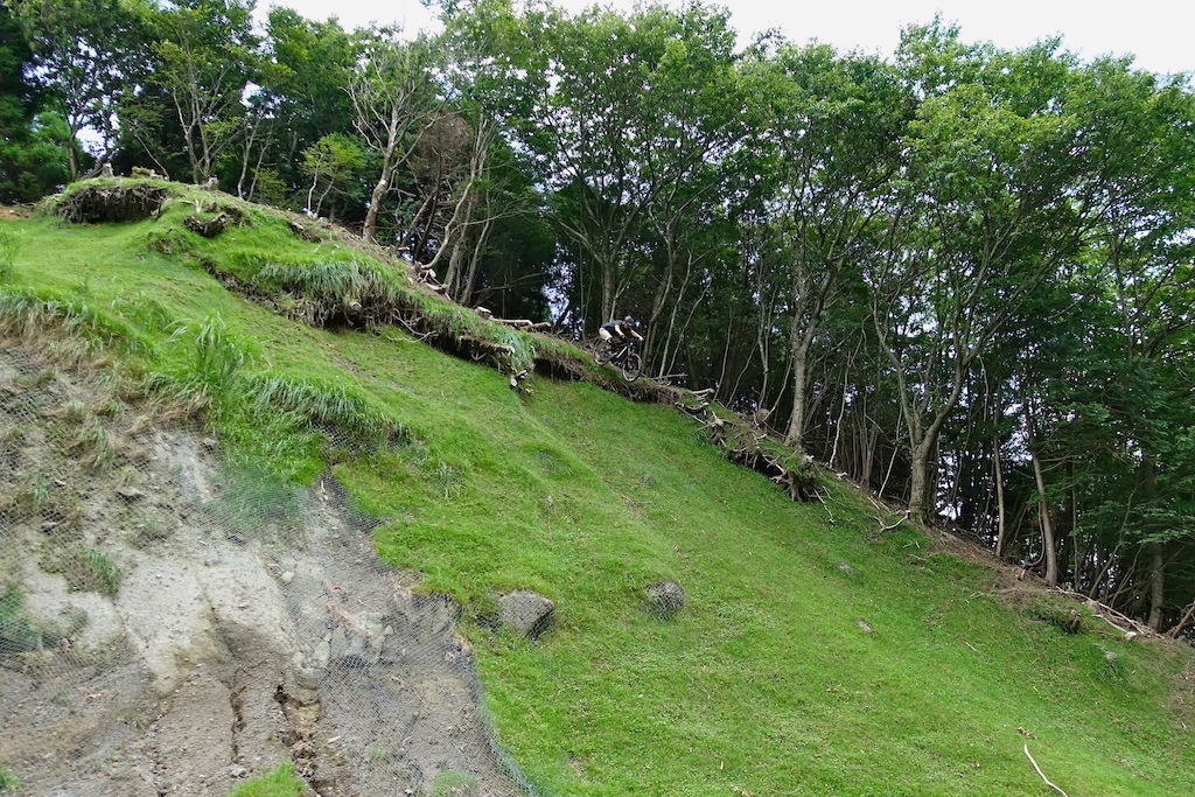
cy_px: 398
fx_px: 797
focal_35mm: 24
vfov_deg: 53.1
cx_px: 598
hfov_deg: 73.7
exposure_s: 1/1250
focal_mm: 8.8
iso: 640
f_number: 2.8
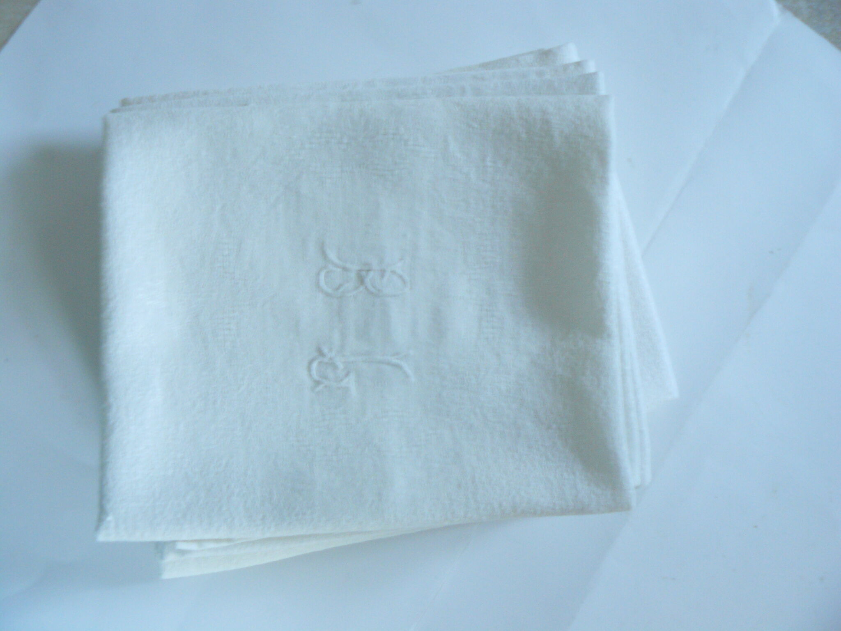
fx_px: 875
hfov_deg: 51.4
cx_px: 420
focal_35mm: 36
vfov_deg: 39.7
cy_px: 316
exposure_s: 1/8
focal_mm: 6
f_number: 2.8
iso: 200
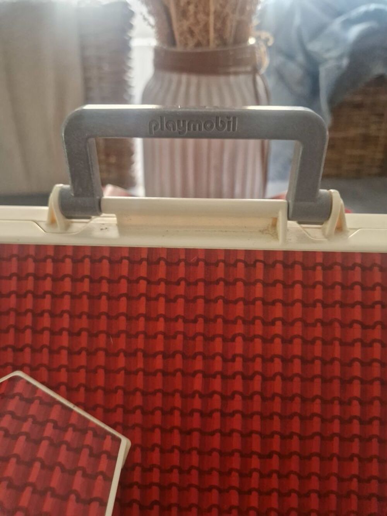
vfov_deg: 73.9
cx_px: 194
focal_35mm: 23
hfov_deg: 58.9
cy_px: 258
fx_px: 343
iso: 800
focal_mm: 5.4
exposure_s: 1/100
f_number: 1.8
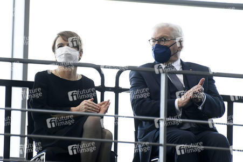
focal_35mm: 500
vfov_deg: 2.7
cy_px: 81
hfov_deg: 4.1
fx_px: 3372
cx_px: 122
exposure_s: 1/500
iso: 1600
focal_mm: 500
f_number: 5.6
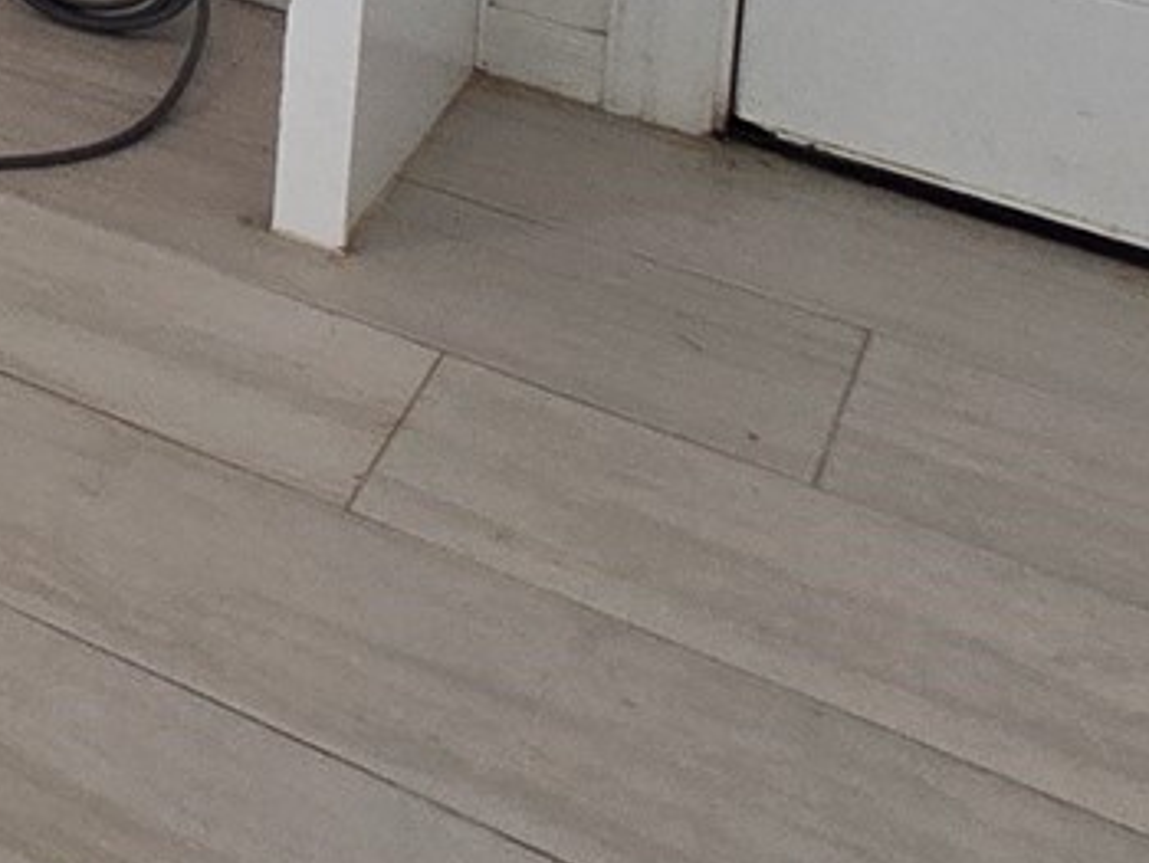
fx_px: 2524
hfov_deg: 13.5
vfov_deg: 14.6
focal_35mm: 76
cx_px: -1891
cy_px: -1040
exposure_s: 1/120
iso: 64
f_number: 2.2
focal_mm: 2.2
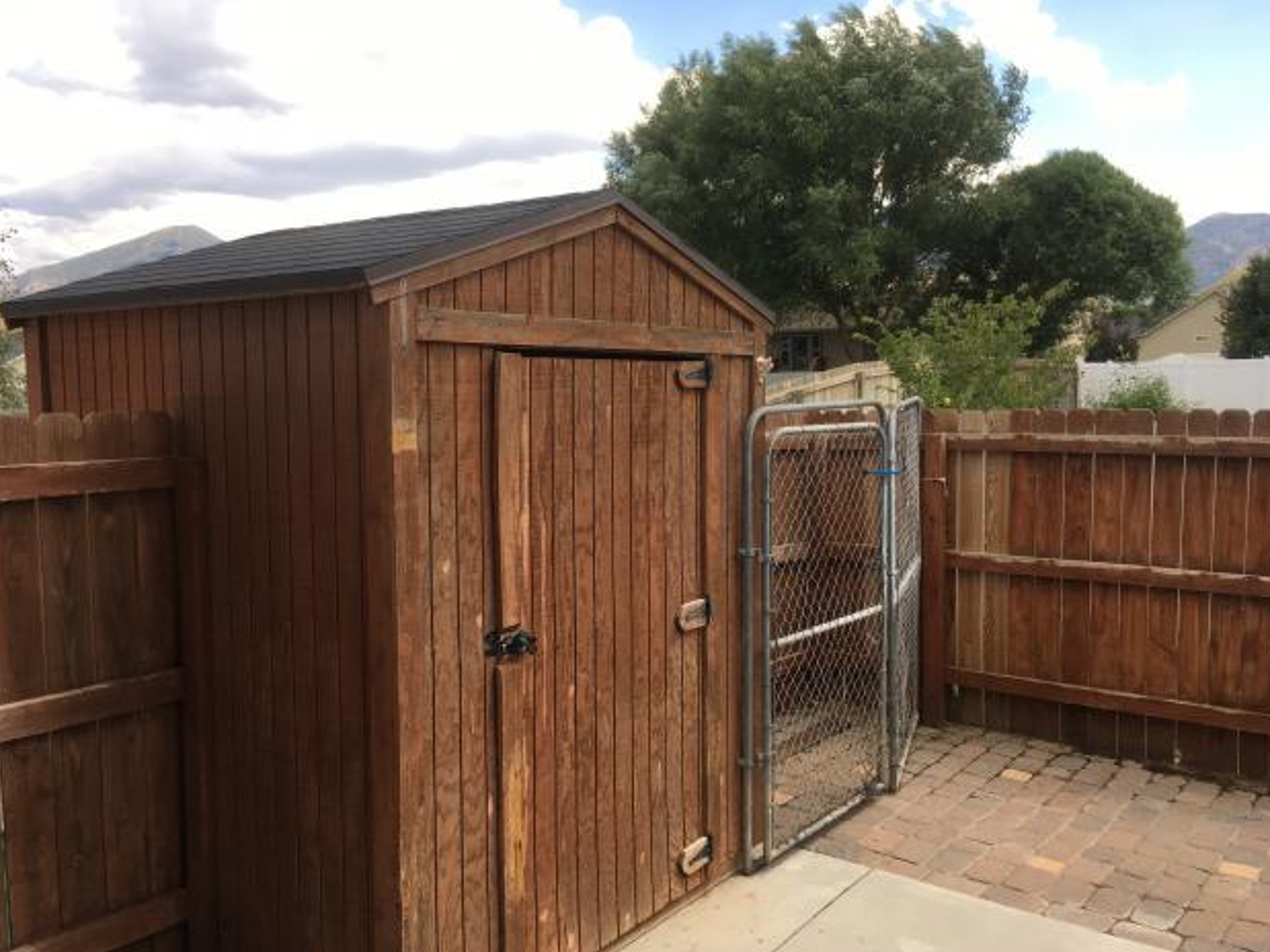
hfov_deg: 60.0
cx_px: 638
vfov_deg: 46.8
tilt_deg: -5.2
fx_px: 1100
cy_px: 490
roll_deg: +0.9
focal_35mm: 30
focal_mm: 4.15
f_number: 2.2
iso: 32
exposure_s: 1/725
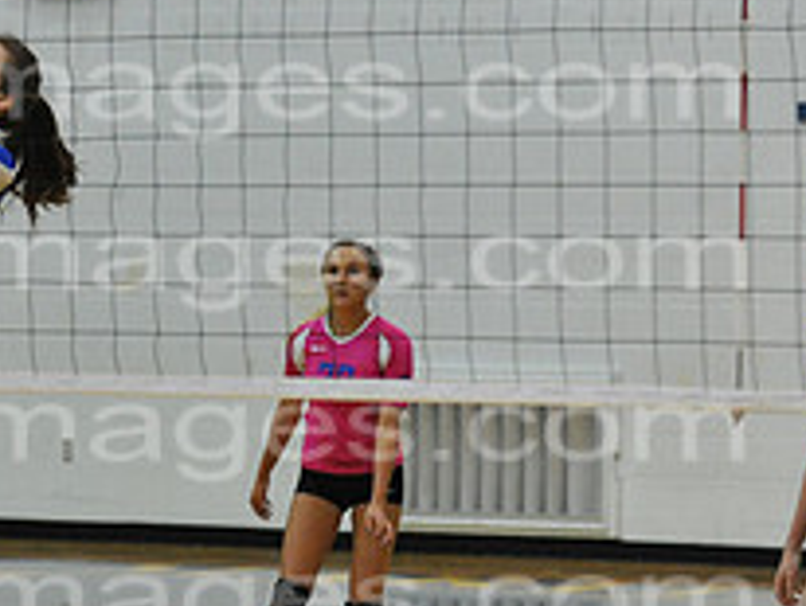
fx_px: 8812
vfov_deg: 3.9
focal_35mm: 378
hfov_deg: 5.2
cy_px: 348
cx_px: -129
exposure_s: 1/800
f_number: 3.2
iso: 8000
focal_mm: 140
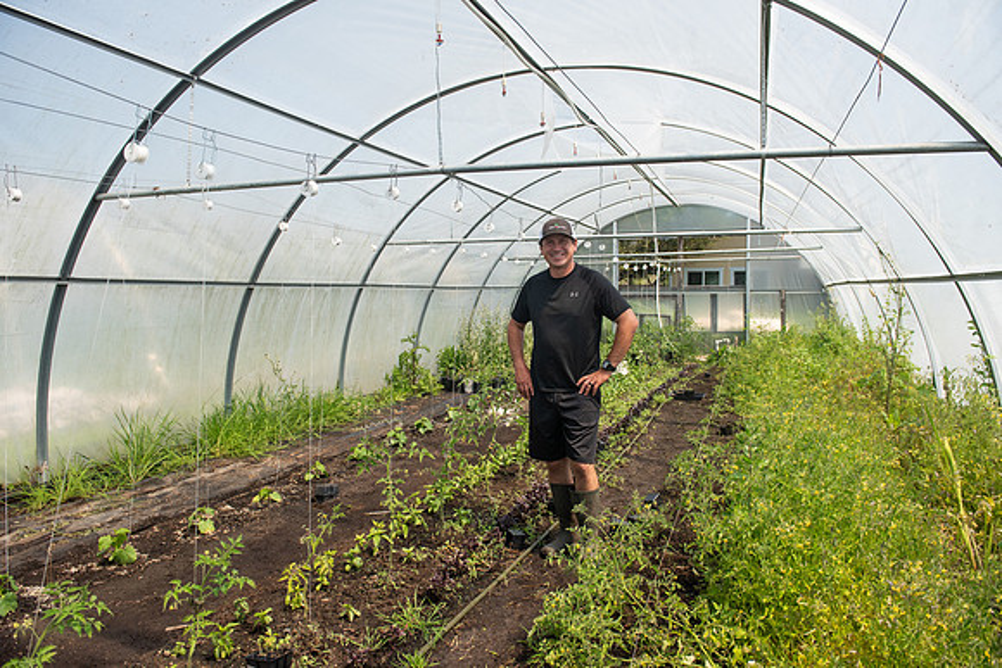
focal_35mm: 24
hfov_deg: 73.7
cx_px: 501
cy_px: 334
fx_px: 668
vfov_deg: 53.2
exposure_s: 1/3200
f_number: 4.5
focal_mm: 24
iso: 500
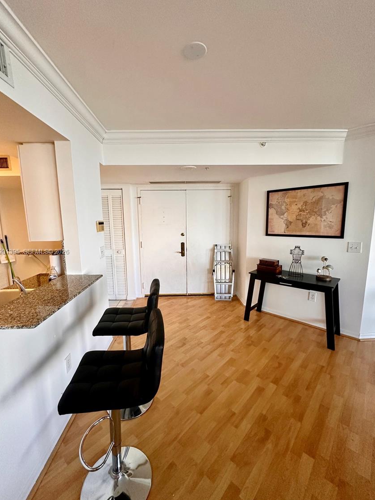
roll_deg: -0.3
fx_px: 217
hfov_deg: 81.7
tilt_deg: -7.9
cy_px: 252
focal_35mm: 15
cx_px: 187
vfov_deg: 98.2
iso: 250
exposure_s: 1/120
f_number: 2.2
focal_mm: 2.22
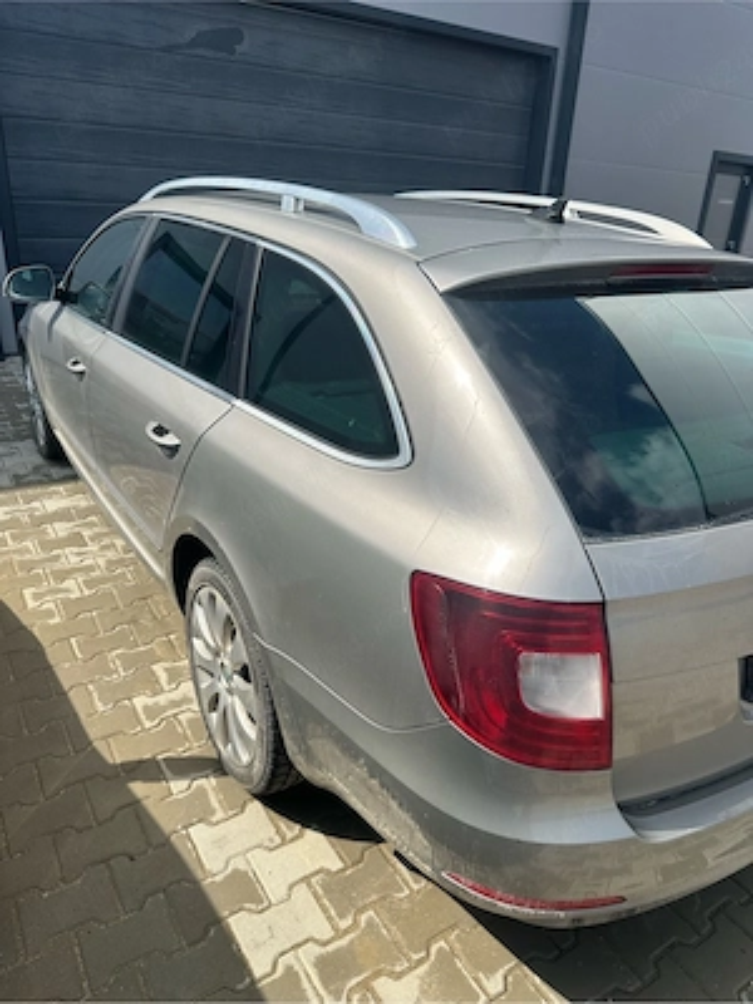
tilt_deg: -19.1
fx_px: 696
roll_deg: -2.5
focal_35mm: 24
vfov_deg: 71.6
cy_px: 502
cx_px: 376
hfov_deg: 56.8
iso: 80
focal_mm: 6.86
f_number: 1.78
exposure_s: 1/5000
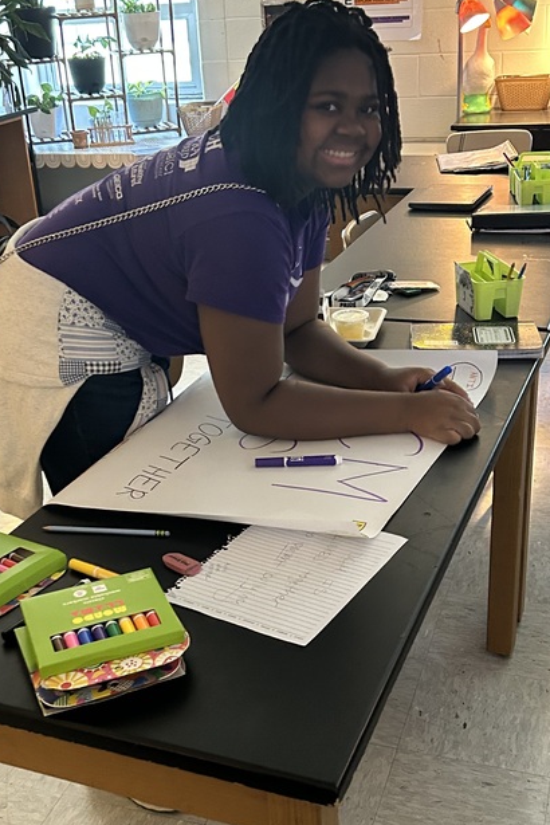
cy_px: 465
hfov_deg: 29.9
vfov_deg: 43.5
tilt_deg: -23.6
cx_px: 260
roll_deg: +0.5
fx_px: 1031
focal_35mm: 45
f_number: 1.5
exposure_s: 1/60
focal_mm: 5.7
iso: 500
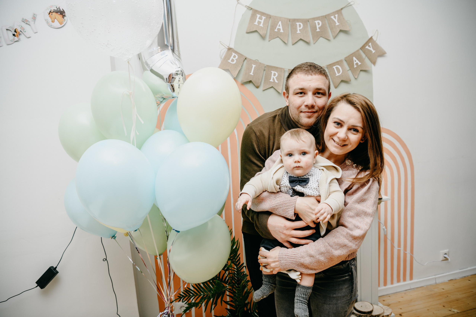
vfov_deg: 49.6
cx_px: 238
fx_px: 344
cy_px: 158
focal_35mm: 26
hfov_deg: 69.4
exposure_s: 1/160
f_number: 4
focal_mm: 26
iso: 160
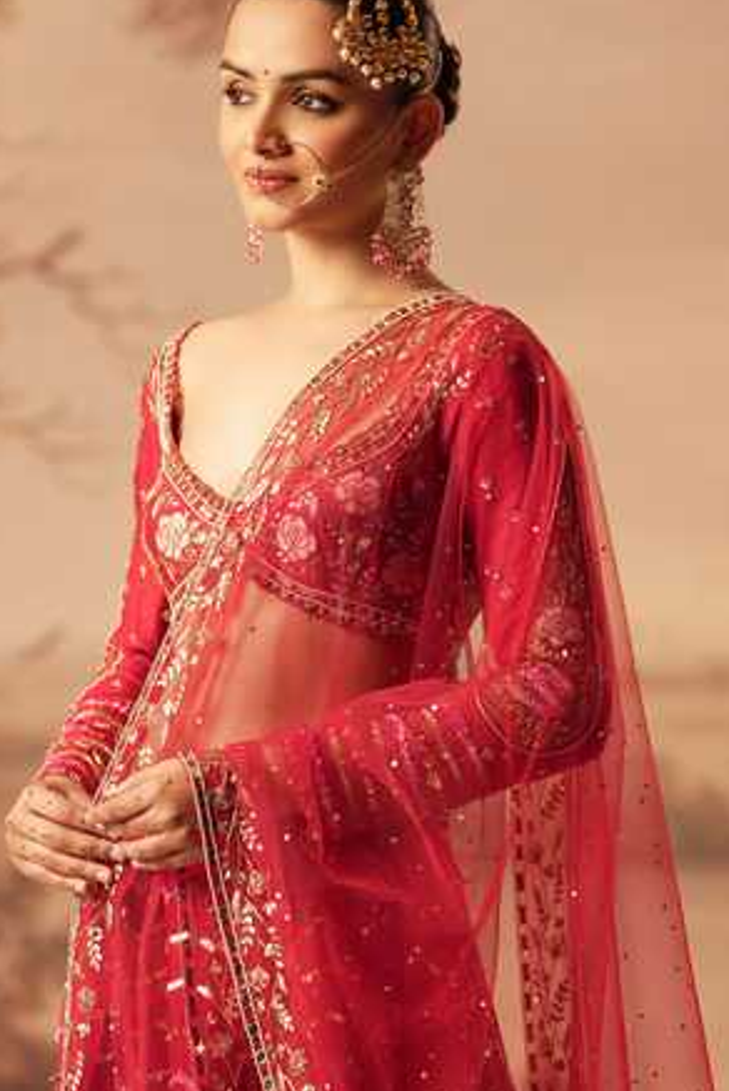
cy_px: 560
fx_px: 7278
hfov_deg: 5.7
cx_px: 342
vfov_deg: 8.6
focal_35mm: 240
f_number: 4
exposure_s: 1/125
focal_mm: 200
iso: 1600
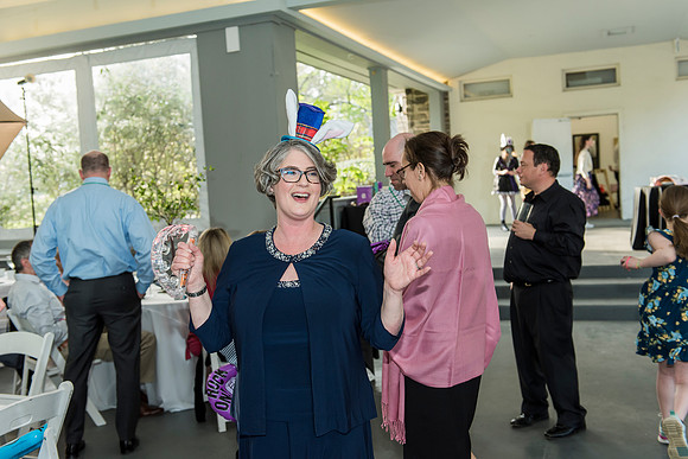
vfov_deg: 35.1
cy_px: 230
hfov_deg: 50.7
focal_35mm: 38
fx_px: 726
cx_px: 344
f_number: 4
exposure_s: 1/160
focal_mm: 38
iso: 640
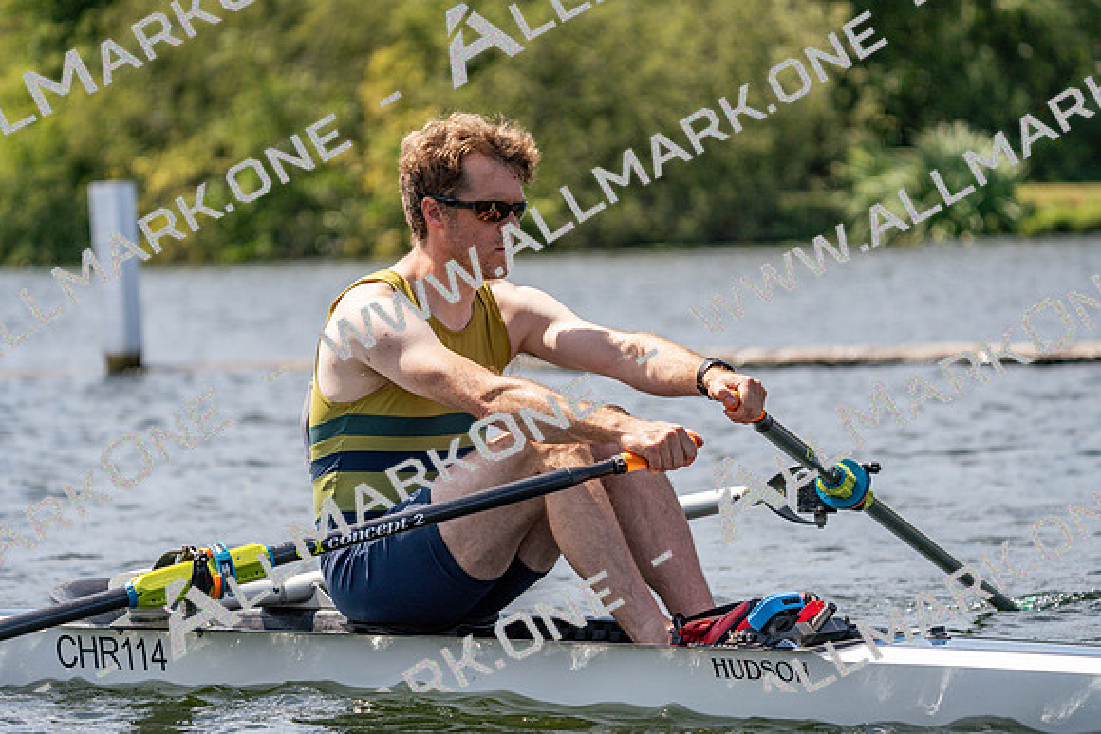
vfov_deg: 6.9
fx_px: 6118
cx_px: 550
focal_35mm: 200
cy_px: 367
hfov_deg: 10.3
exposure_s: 1/2000
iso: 320
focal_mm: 200
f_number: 5.6
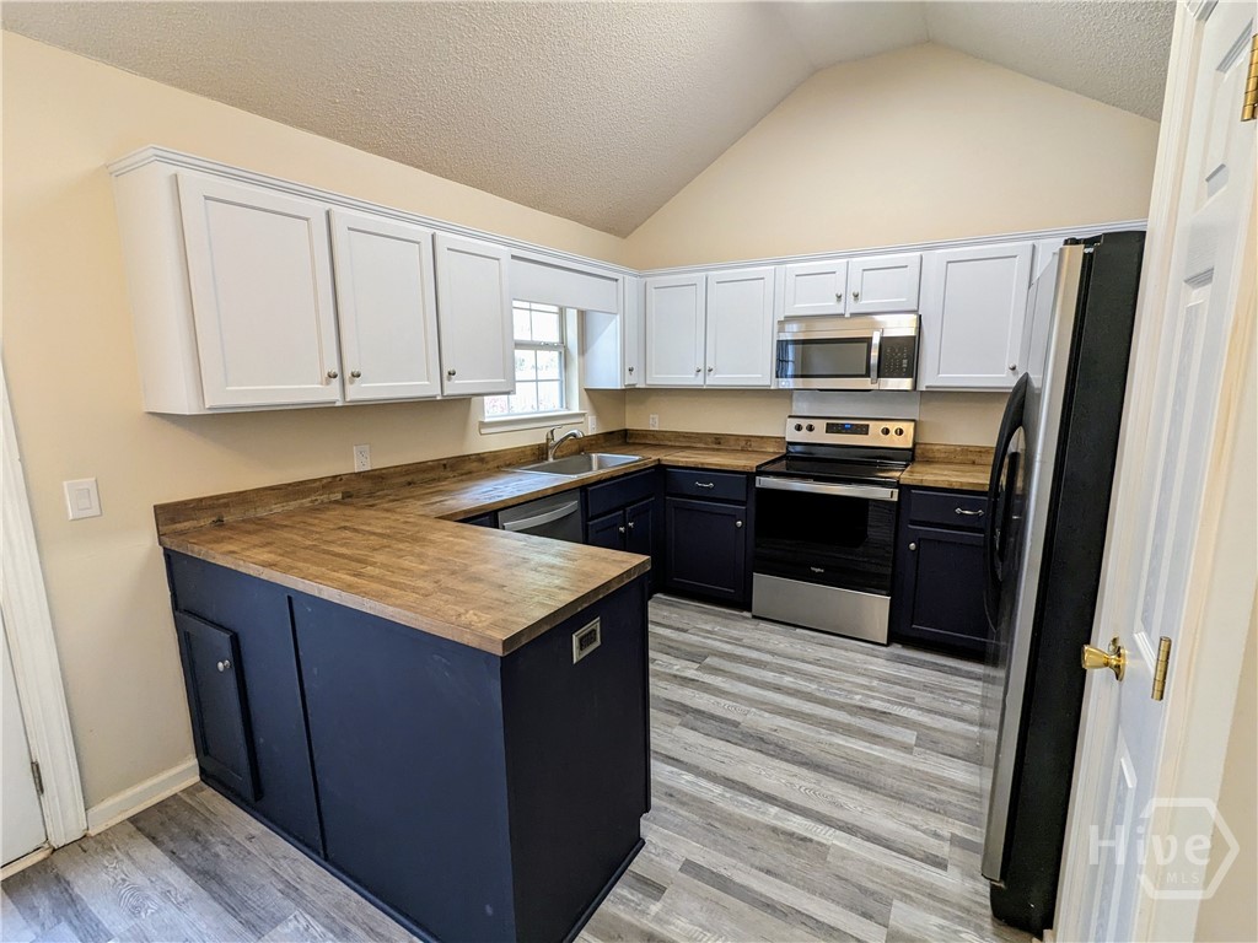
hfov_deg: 94.5
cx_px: 629
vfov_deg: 78.1
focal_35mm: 16
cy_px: 472
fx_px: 581
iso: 313
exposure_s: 1/120
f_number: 2.2
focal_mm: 2.35
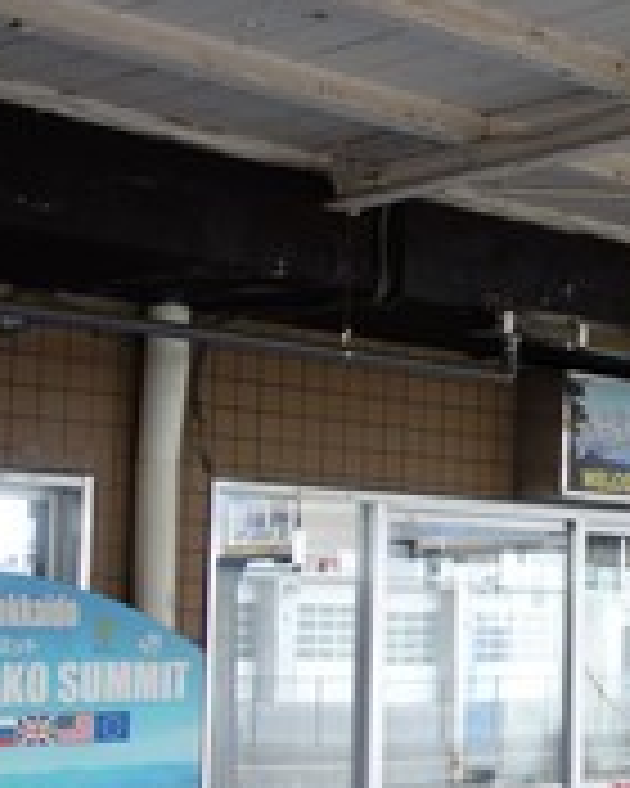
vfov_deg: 20.0
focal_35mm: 96
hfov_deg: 15.0
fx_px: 2237
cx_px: 914
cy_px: 376
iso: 125
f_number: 2
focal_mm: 10.4
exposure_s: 1/100
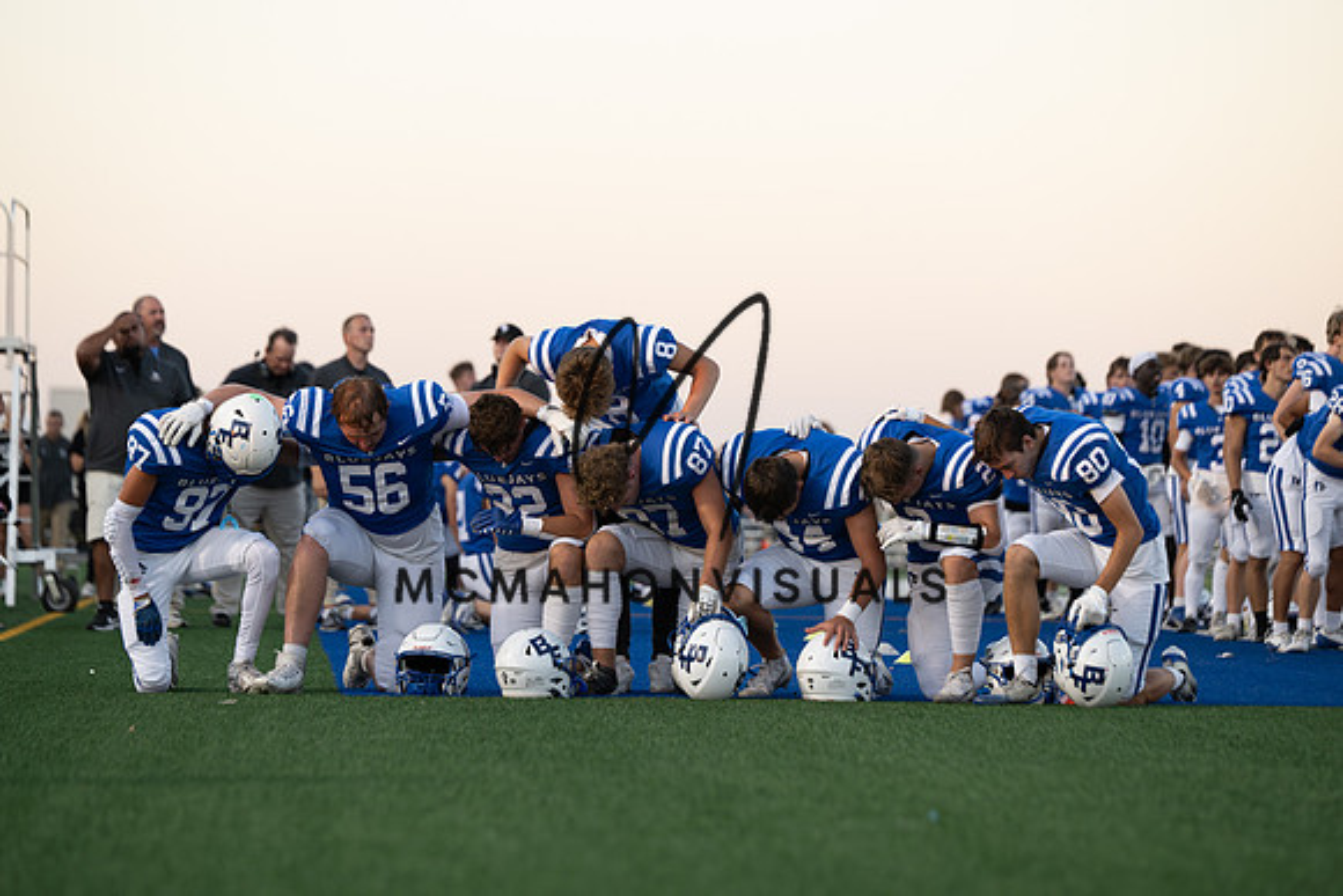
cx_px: 672
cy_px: 448
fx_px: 6530
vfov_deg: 7.9
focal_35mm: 175
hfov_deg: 11.7
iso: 1000
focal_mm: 175
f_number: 4
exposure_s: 1/1250
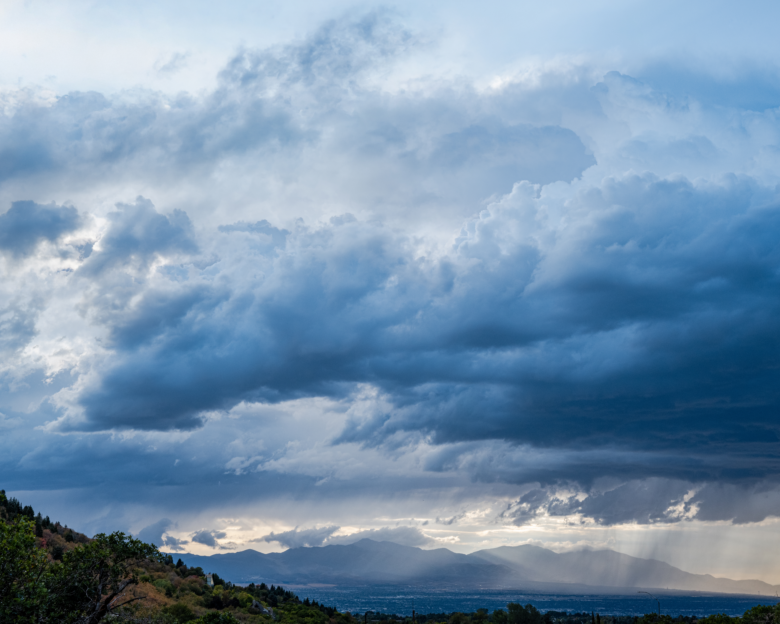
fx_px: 1224
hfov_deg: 35.3
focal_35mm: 53
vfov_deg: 28.6
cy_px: 312
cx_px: 461
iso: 400
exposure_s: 1/160
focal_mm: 47
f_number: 11
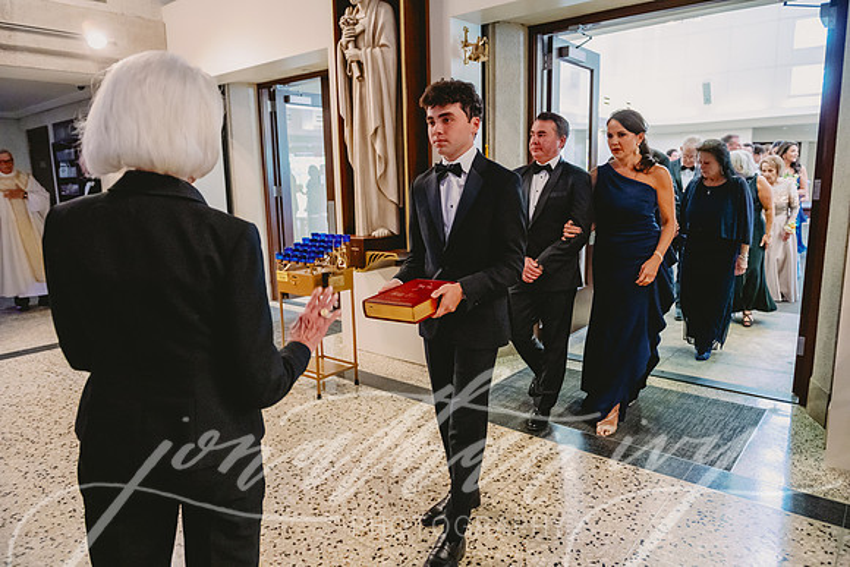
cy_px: 284
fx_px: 567
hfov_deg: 73.7
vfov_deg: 53.2
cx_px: 425
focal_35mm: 24
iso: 3200
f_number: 3.5
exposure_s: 1/160
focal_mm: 24
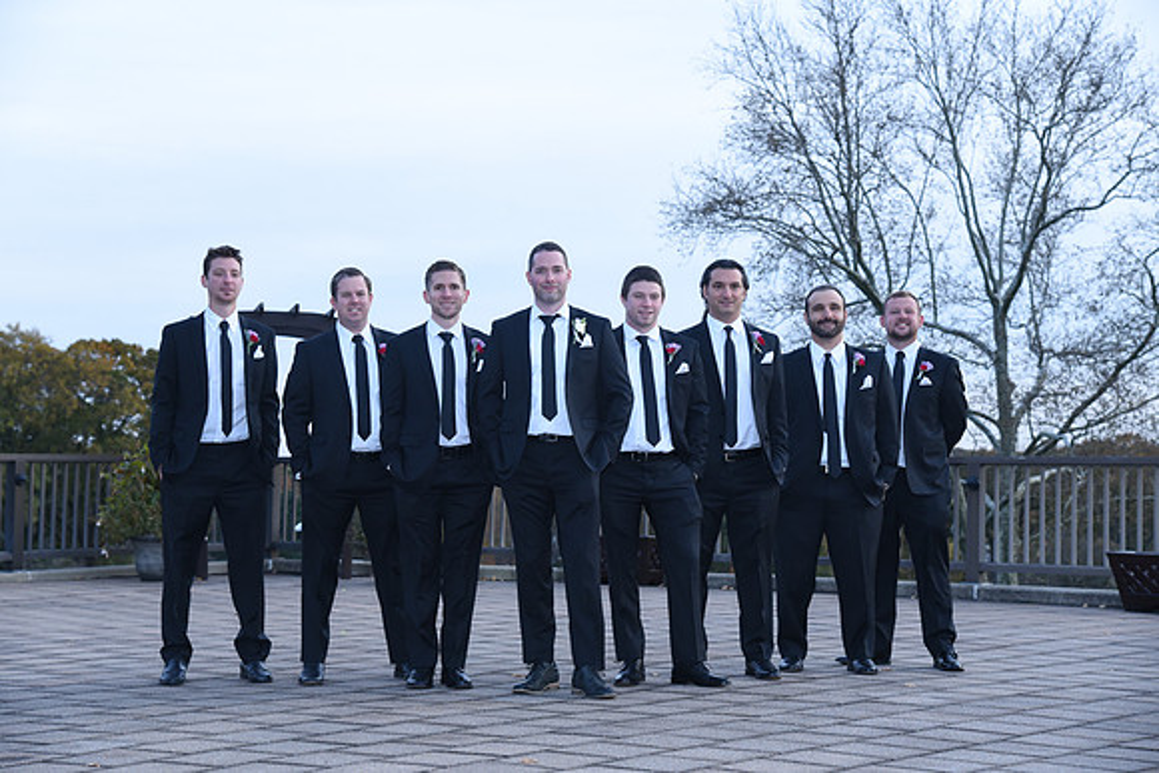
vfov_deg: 19.5
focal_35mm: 70
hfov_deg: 28.8
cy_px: 386
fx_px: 2254
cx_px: 580
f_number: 5.6
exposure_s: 1/160
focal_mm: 70
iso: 800
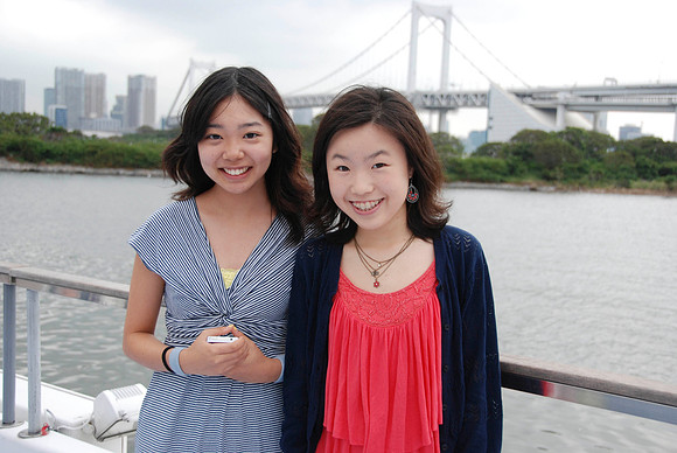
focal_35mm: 48
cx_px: 338
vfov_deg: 28.1
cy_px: 226
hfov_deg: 41.1
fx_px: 904
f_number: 4.2
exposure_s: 1/50
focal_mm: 32
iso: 400
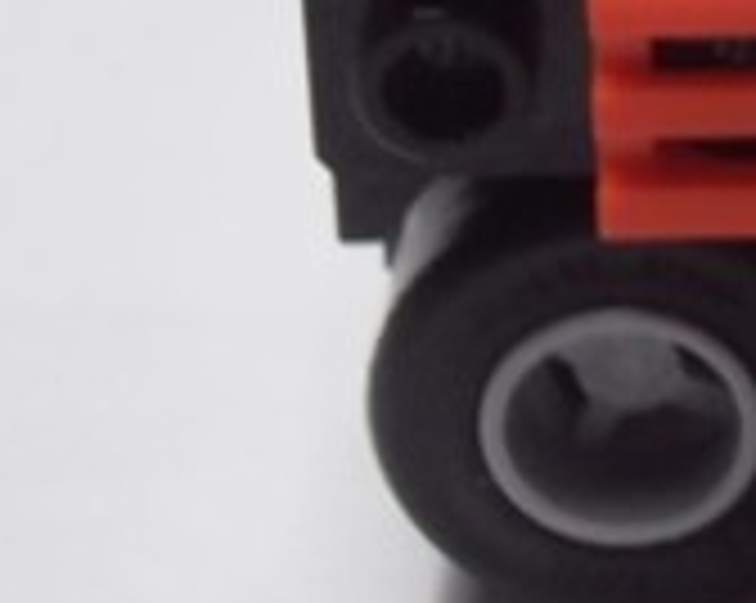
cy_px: -484
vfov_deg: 7.7
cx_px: 1071
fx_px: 4336
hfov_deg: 9.7
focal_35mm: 194
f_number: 3.9
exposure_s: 1/50
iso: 80
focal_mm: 6.61
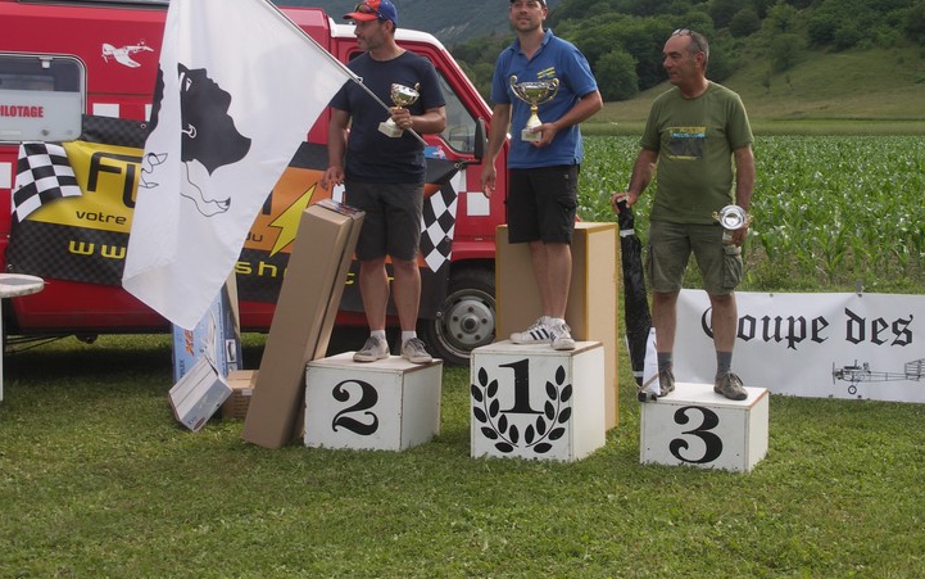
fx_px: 1689
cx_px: 486
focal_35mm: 67
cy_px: 198
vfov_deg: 19.4
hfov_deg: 30.6
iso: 50
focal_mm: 14.7
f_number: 4
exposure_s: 1/160
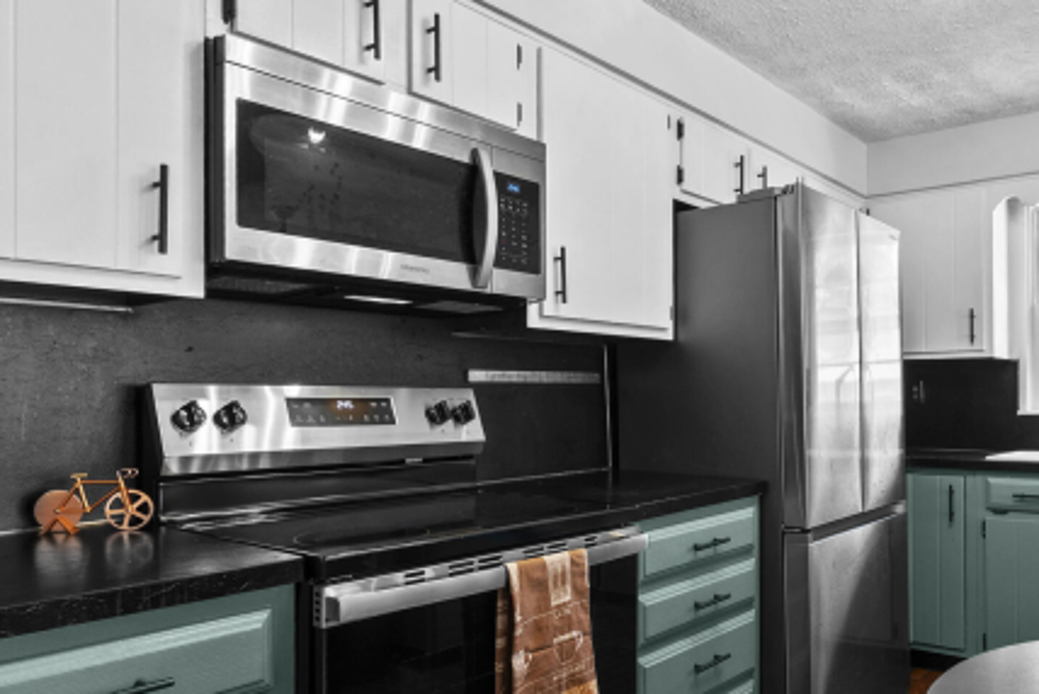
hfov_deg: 62.5
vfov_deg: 45.9
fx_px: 809
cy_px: 451
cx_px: 751
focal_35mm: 28
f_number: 11
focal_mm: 16
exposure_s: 1/3
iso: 800
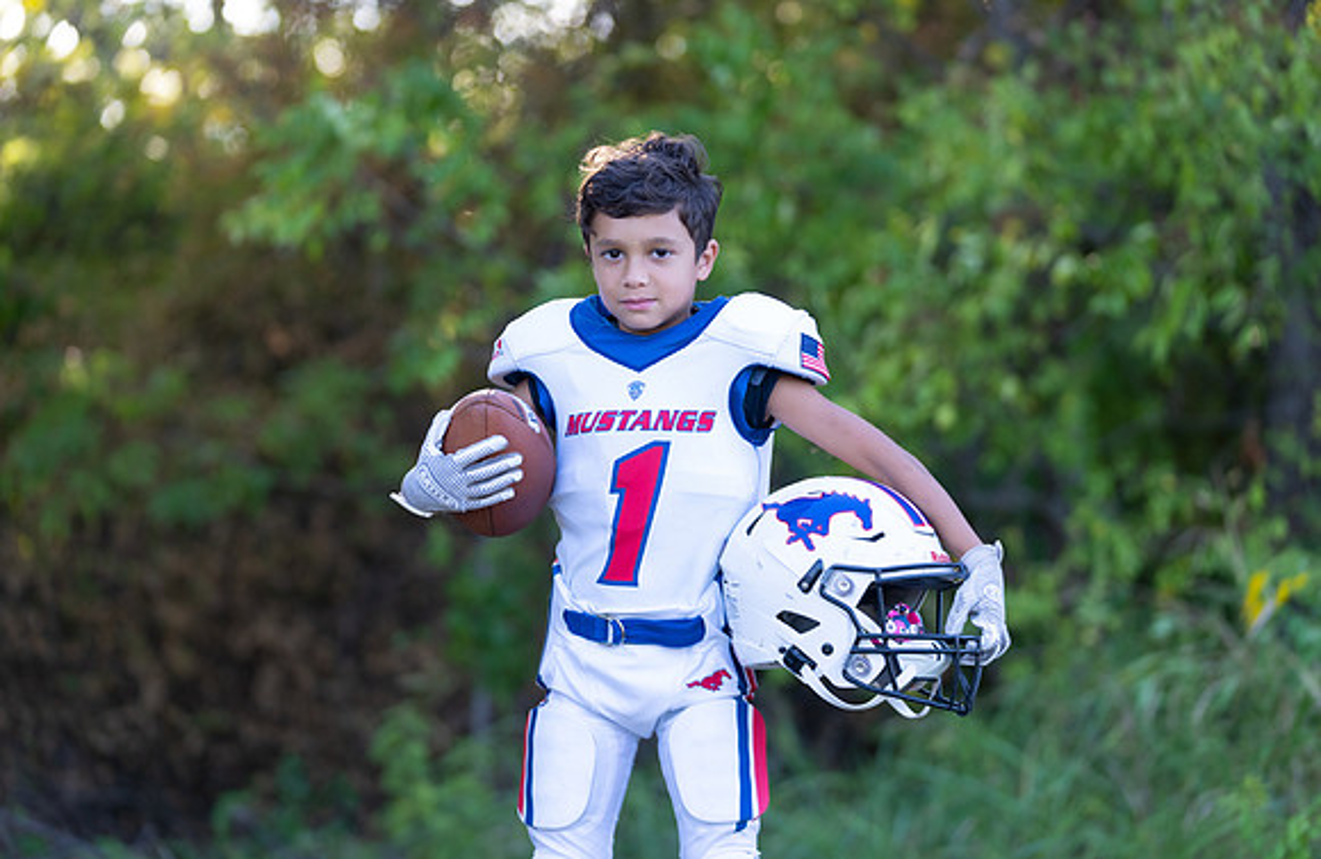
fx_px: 4597
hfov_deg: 16.4
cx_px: 614
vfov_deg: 10.7
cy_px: 387
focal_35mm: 126
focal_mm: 117
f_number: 2.8
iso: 250
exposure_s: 1/320
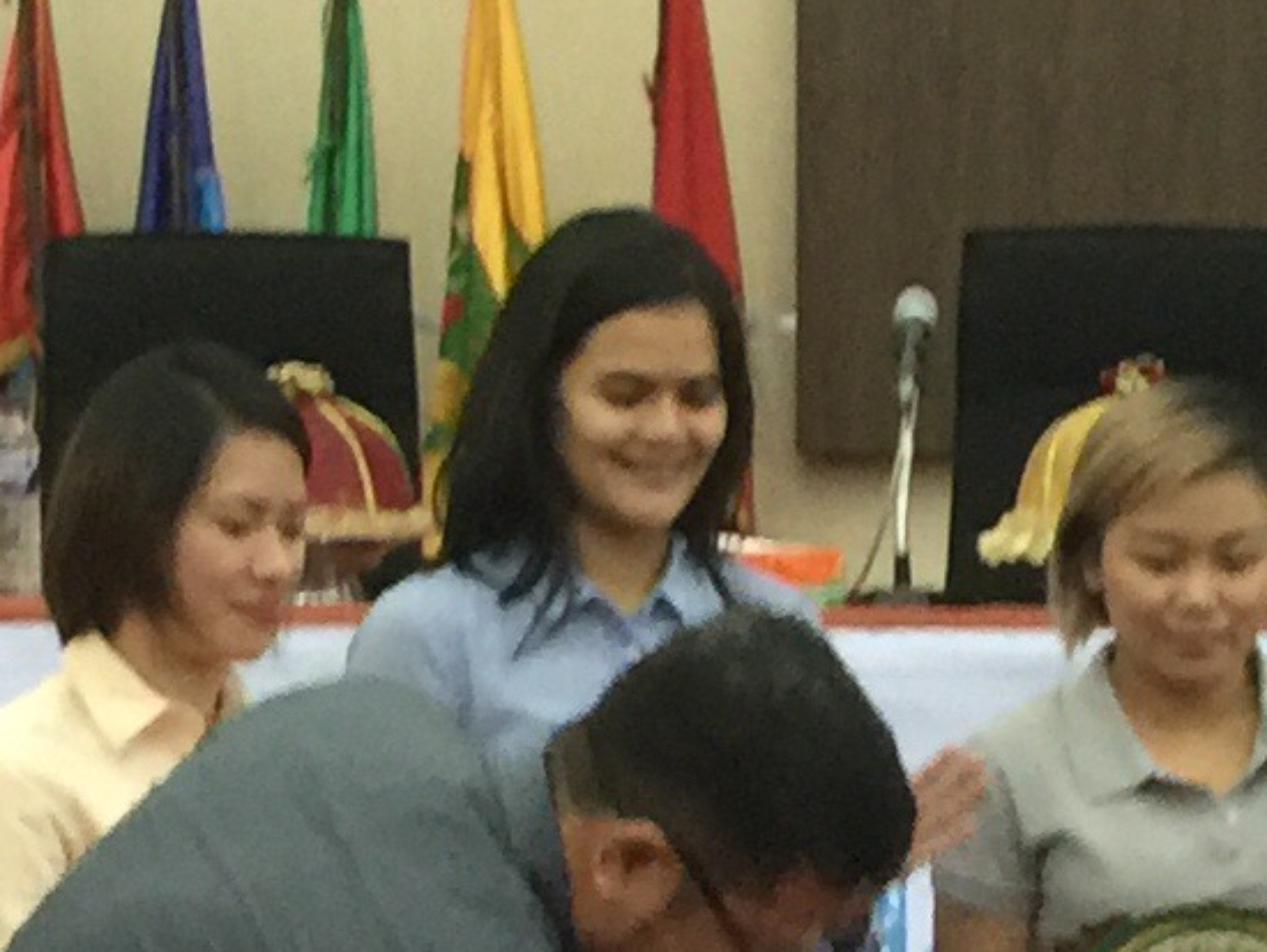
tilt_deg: -4.4
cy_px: 1178
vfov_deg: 8.5
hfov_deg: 11.4
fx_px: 6298
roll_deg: -0.9
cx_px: 1009
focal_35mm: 172
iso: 125
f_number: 2.2
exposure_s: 1/10
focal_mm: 4.15
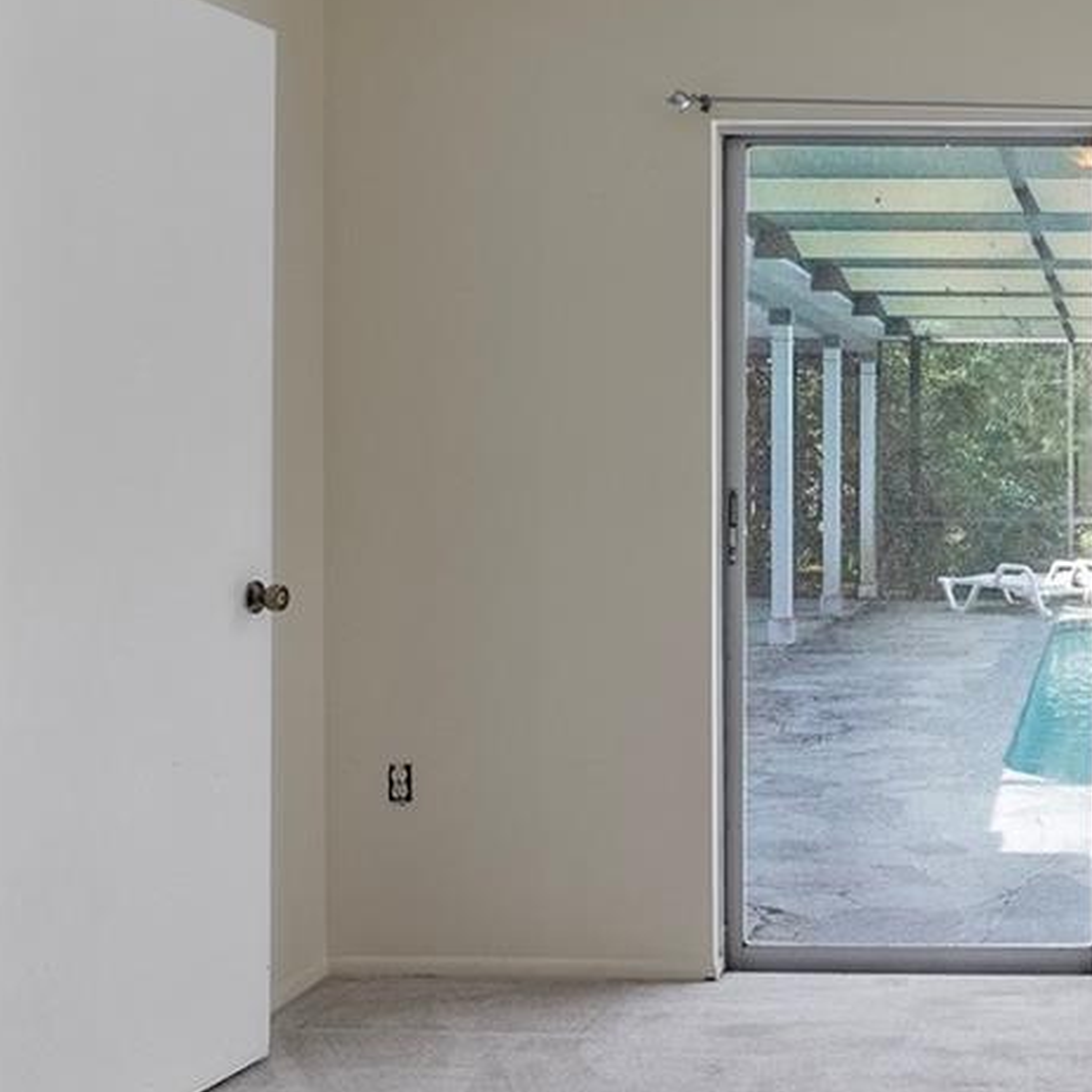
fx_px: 1677
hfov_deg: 32.8
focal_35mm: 47
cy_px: 486
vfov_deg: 36.0
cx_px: 1116
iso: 640
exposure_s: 1/13
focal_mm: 16
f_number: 8
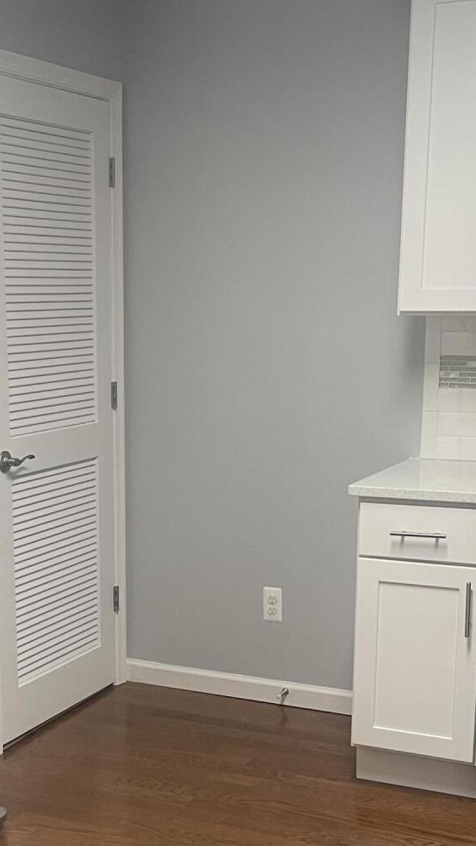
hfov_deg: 20.9
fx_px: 1279
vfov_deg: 36.1
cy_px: 594
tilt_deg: -13.3
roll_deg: +0.0
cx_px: 130
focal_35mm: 57
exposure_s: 1/60
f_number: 1.6
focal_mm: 4.2
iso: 80
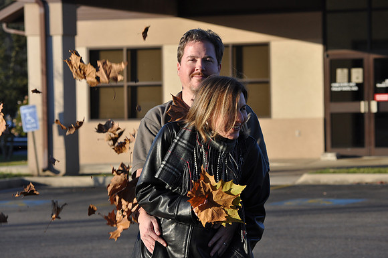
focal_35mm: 174
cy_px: 129
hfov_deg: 11.8
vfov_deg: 7.9
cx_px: 194
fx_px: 1873
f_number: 8
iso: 200
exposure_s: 1/250
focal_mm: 116
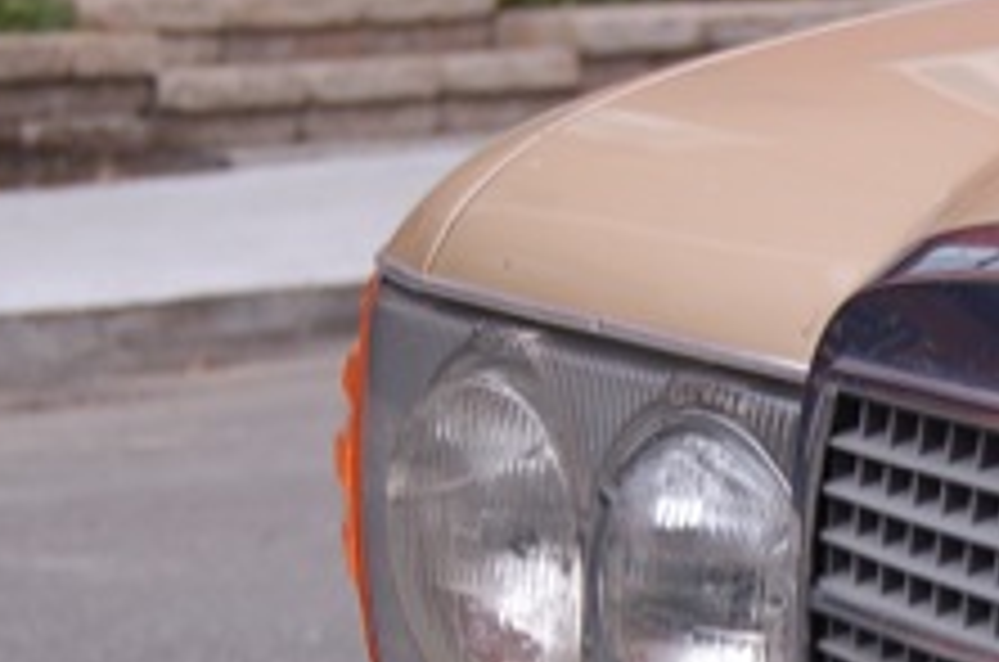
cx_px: 936
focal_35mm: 173
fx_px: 4790
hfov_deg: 11.8
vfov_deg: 7.8
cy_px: 723
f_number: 5
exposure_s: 1/60
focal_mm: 40
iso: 200
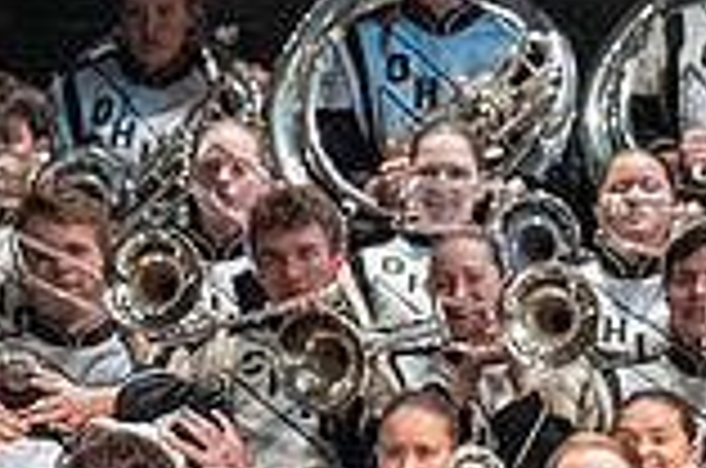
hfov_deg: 2.5
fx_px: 16303
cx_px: -472
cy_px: 693
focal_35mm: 833
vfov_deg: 1.6
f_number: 4
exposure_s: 1/500
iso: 4000
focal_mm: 150
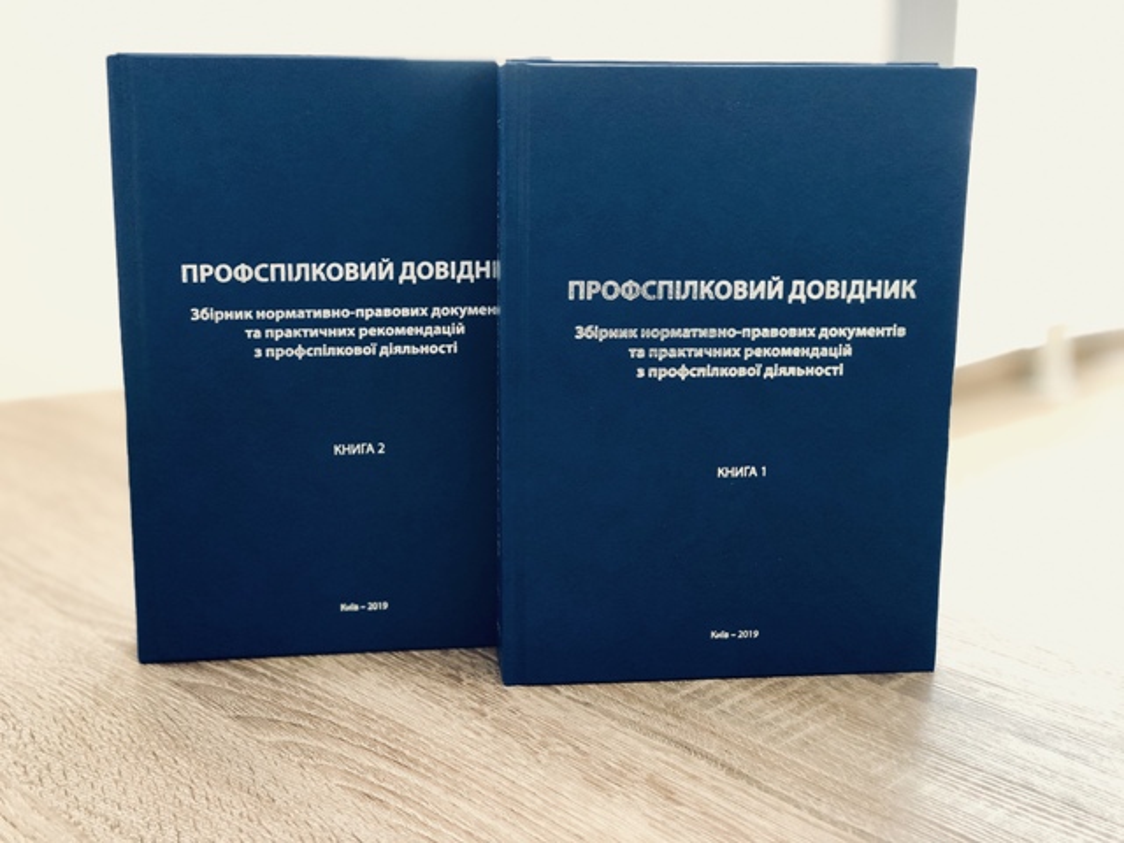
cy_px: 422
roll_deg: +1.1
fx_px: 1688
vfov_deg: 28.0
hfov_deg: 36.8
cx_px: 562
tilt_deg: -14.2
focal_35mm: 52
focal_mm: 6
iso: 50
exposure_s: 1/60
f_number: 2.4
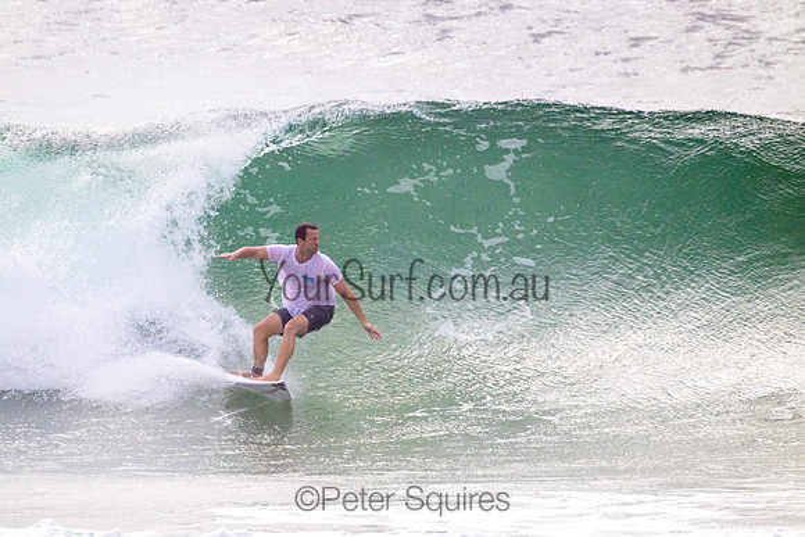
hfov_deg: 2.5
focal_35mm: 819
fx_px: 18309
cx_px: 393
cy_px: 262
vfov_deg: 1.7
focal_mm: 800
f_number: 11
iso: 1800
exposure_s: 1/2000
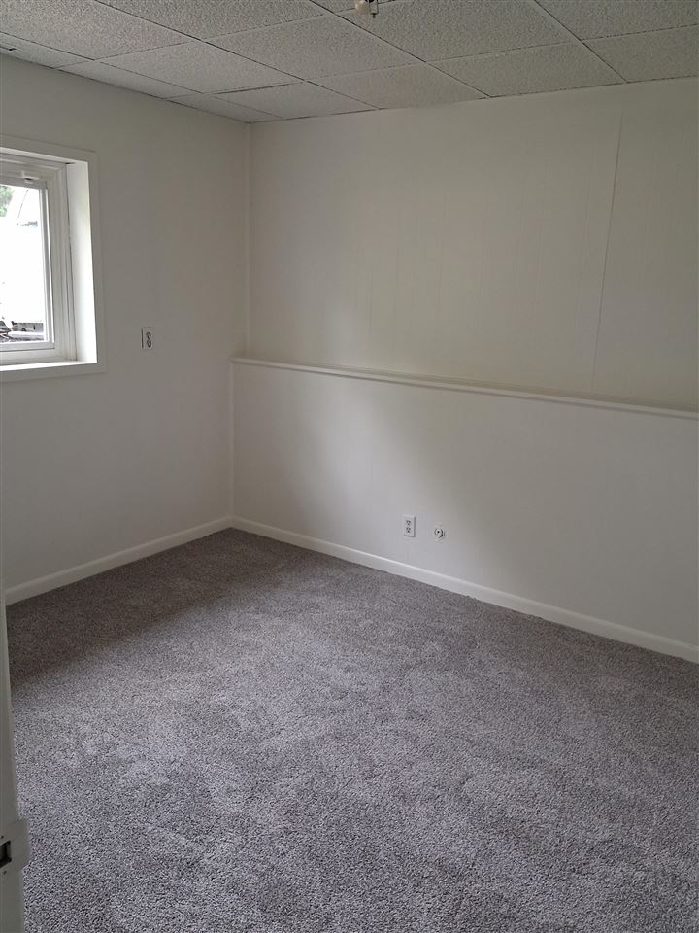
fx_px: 727
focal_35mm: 27
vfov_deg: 65.3
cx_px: 350
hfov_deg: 51.4
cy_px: 466
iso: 250
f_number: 1.8
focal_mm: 4
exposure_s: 1/120
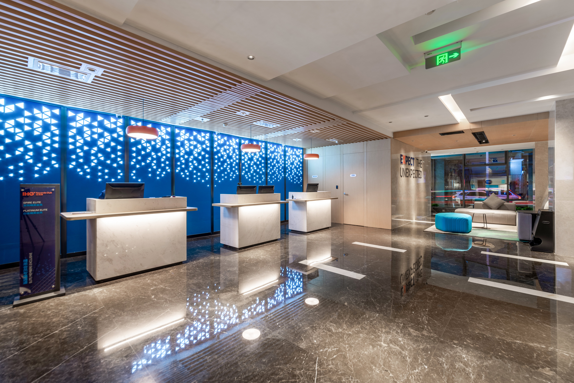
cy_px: 192
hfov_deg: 100.4
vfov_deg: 77.4
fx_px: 239
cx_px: 287
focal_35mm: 15
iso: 125
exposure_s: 1/3
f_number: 9
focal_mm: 15
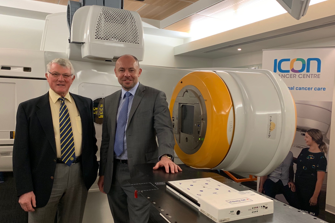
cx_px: 162
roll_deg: -1.6
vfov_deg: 42.3
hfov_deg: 60.3
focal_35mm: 31
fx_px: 288
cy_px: 116
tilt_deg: -0.9
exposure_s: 1/60
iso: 200
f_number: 1.8
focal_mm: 4.25
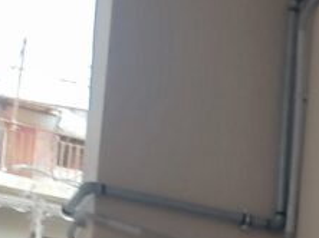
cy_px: 454
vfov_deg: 11.3
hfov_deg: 13.1
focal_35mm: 120
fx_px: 1105
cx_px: 720
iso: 193
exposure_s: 1/30
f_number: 1.79
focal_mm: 4.74
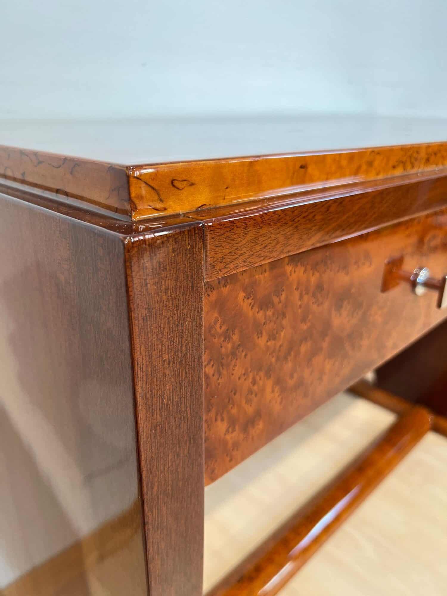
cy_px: 298
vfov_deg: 67.3
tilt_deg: -21.8
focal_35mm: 26
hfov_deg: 53.1
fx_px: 448
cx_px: 224
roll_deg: +0.4
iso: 80
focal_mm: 5.7
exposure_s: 1/100
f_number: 1.5
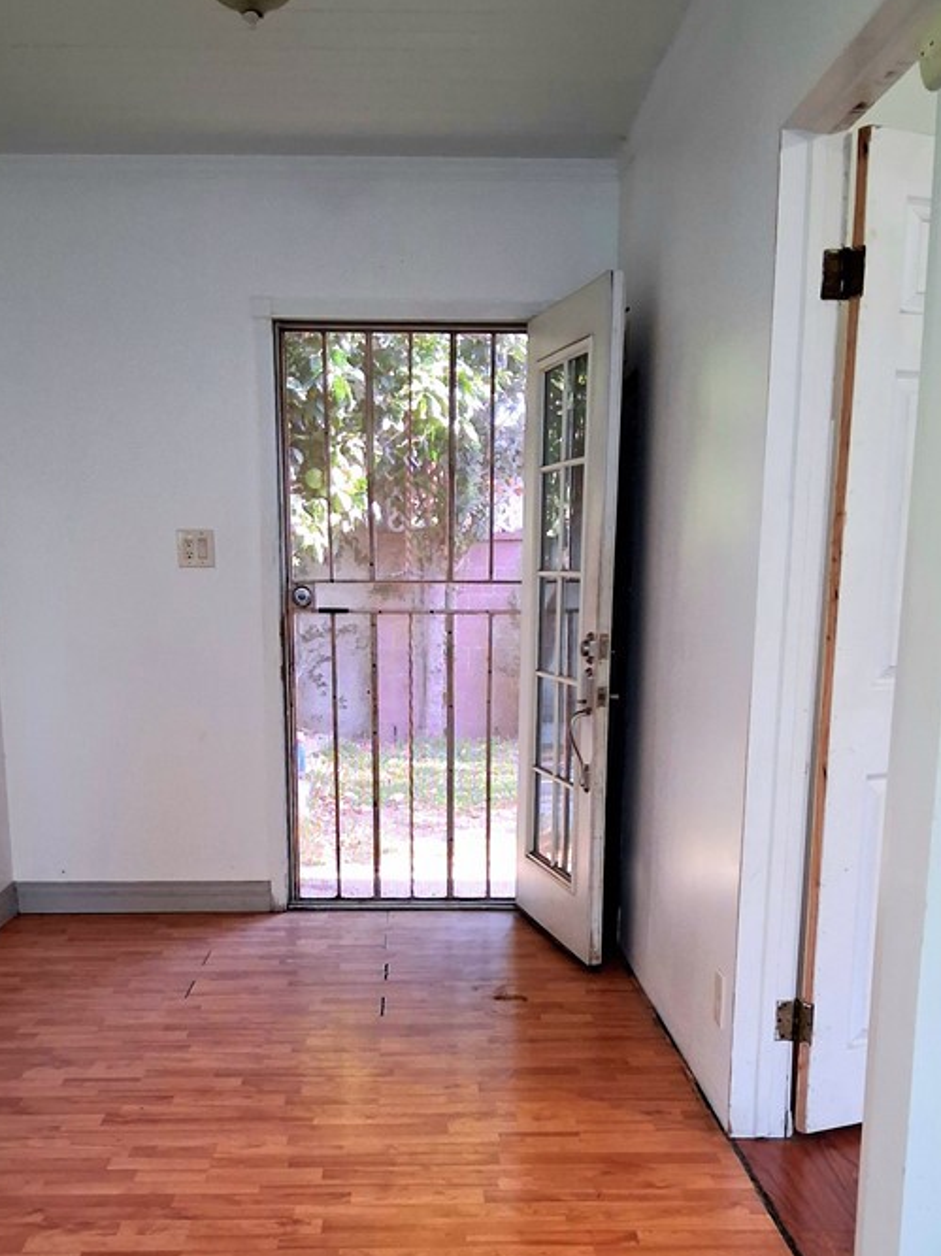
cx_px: 430
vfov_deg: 45.1
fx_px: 1451
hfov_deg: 35.9
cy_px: 949
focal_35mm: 40
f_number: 1.8
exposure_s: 1/60.2
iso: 500
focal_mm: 3.98
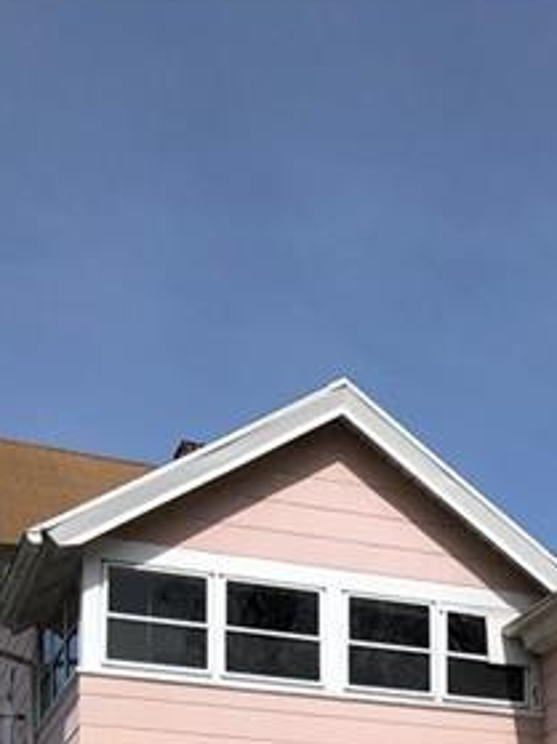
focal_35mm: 77
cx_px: 613
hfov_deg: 18.4
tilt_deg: +4.0
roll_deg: +0.9
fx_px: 1653
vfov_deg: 22.3
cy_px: 1005
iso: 20
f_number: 1.8
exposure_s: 1/4367
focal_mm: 3.99
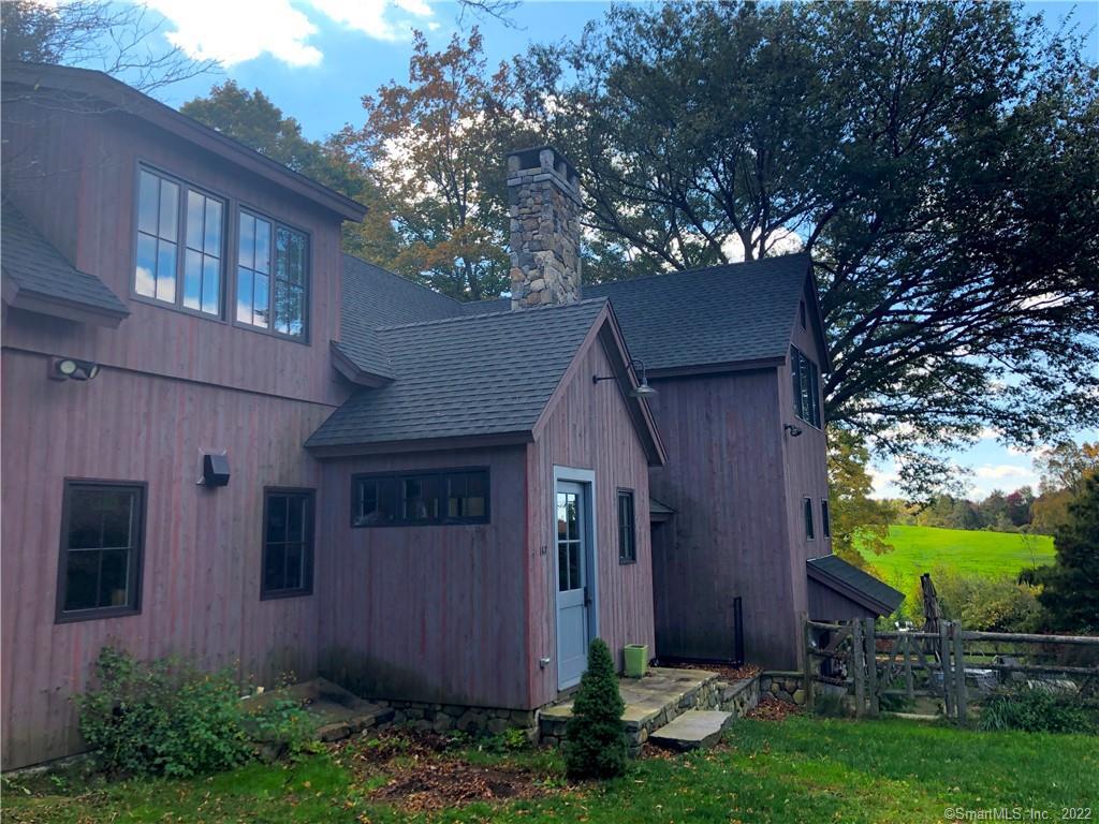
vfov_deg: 49.7
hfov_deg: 63.4
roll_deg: +2.1
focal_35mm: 28
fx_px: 889
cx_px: 550
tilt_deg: +7.8
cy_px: 412
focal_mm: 3.99
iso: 20
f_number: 1.8
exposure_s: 1/385
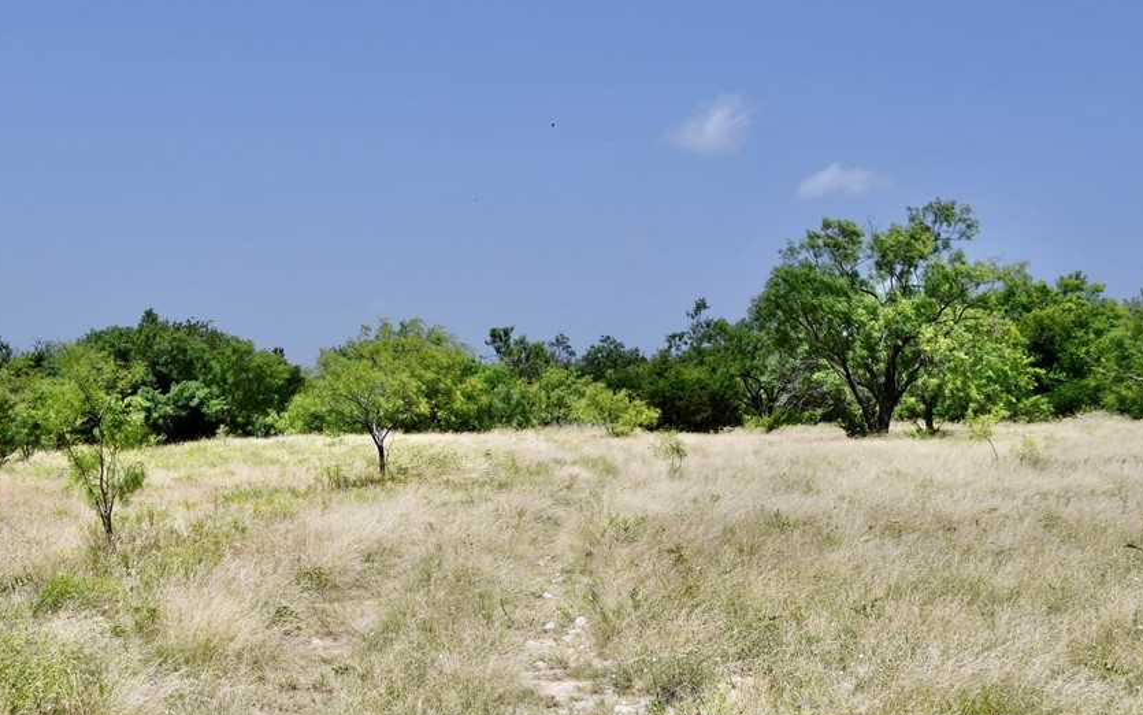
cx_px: 493
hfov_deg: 38.1
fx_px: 1651
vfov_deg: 24.4
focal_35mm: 53
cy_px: 327
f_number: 9
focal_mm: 27
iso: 100
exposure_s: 1/320
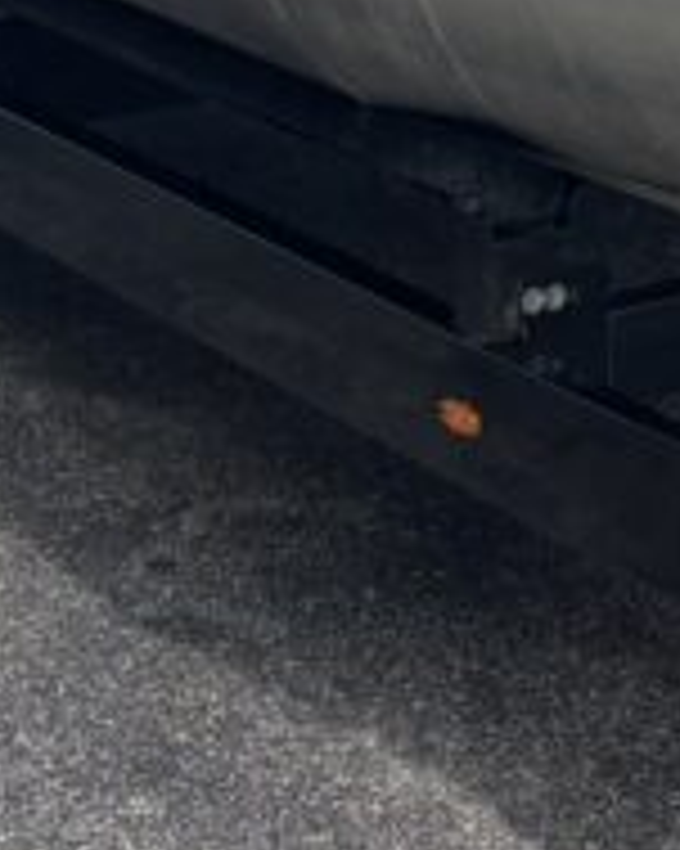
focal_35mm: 143
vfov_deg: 12.3
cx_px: 867
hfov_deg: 10.6
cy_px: -693
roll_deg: -0.5
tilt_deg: -0.5
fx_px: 3600
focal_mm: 5.96
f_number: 1.6
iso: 50
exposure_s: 1/2571
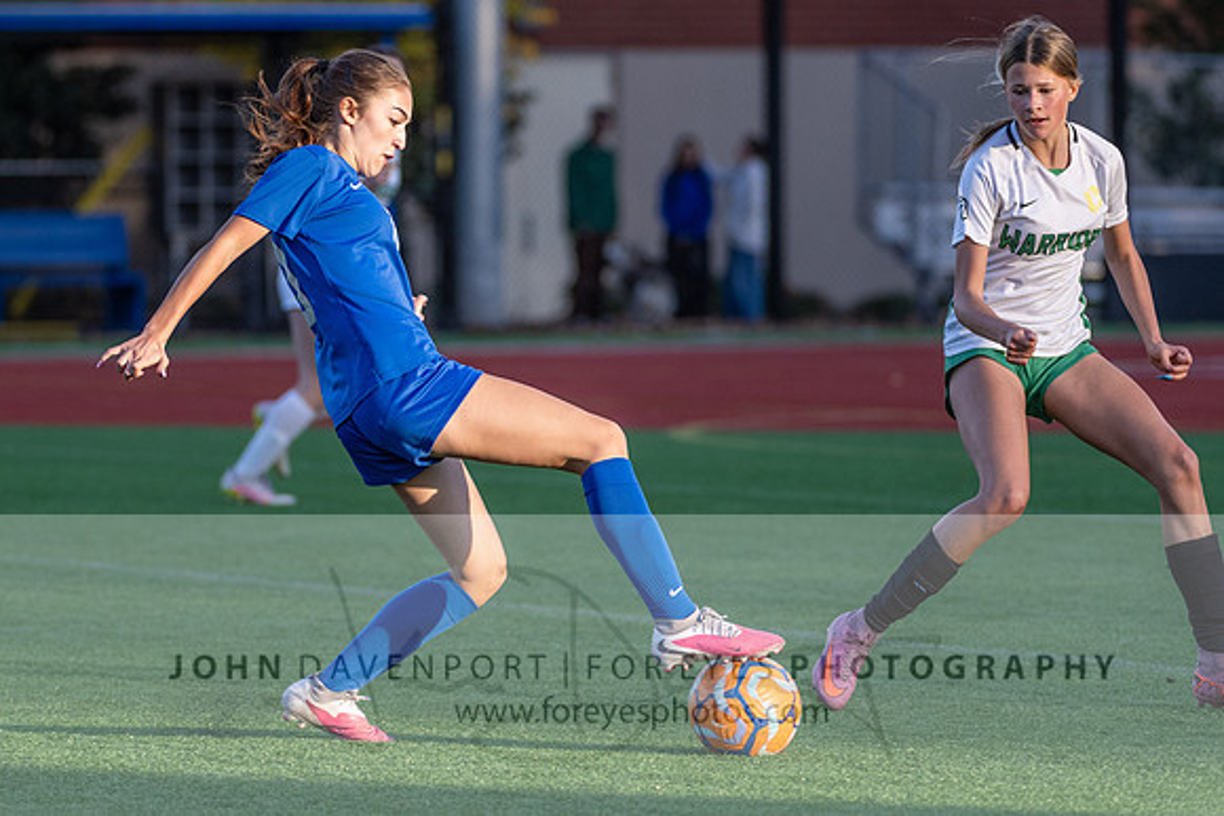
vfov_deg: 4.9
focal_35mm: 279
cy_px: 288
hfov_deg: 7.4
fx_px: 9499
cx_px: 445
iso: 800
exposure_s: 1/1000
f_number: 4
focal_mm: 200
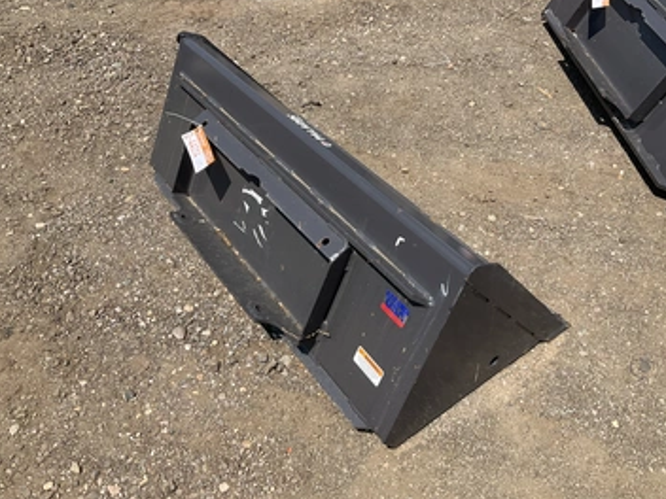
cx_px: 367
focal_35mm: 33
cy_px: 225
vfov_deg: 42.9
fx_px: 635
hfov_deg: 55.2
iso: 25
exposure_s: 1/1534
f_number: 1.8
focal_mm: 3
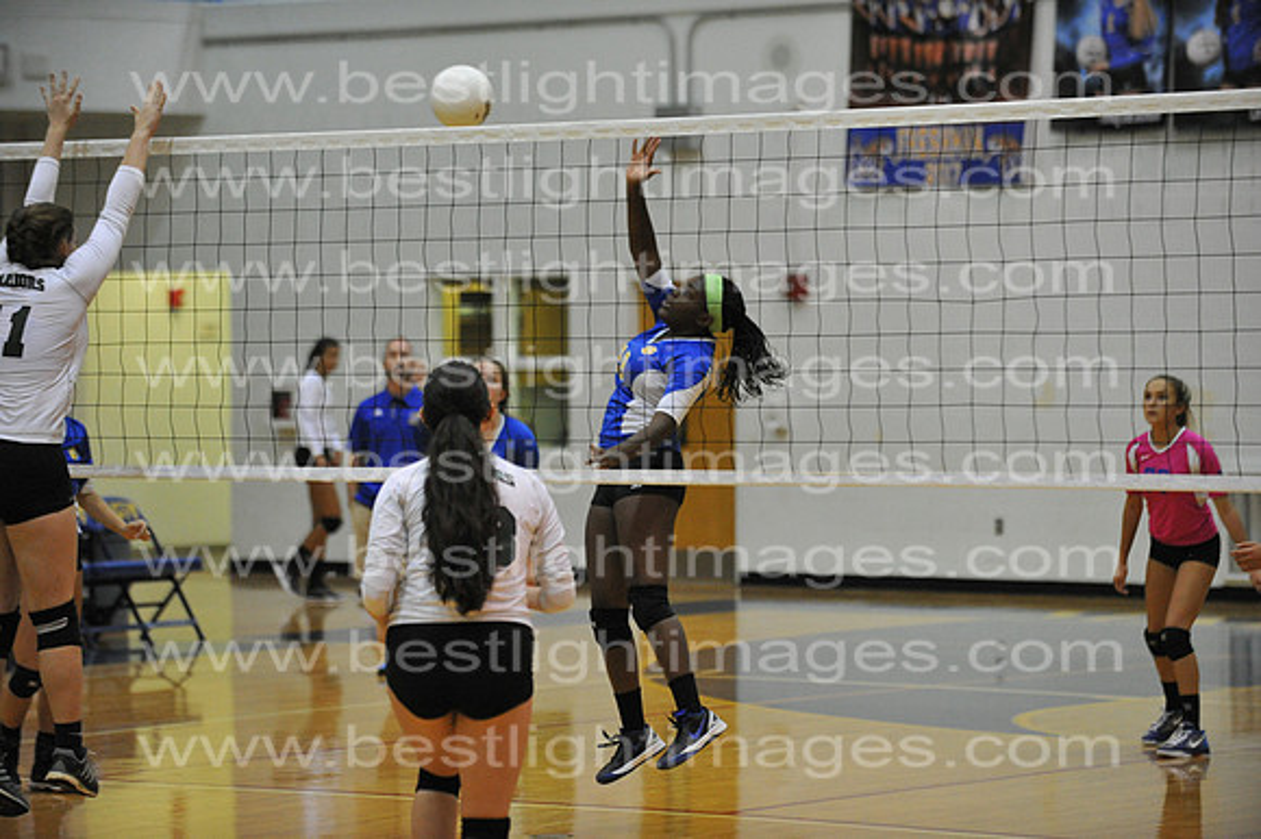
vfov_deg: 9.8
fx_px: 4901
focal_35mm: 140
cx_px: 630
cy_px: 420
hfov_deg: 14.7
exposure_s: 1/800
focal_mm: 140
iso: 8000
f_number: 3.2
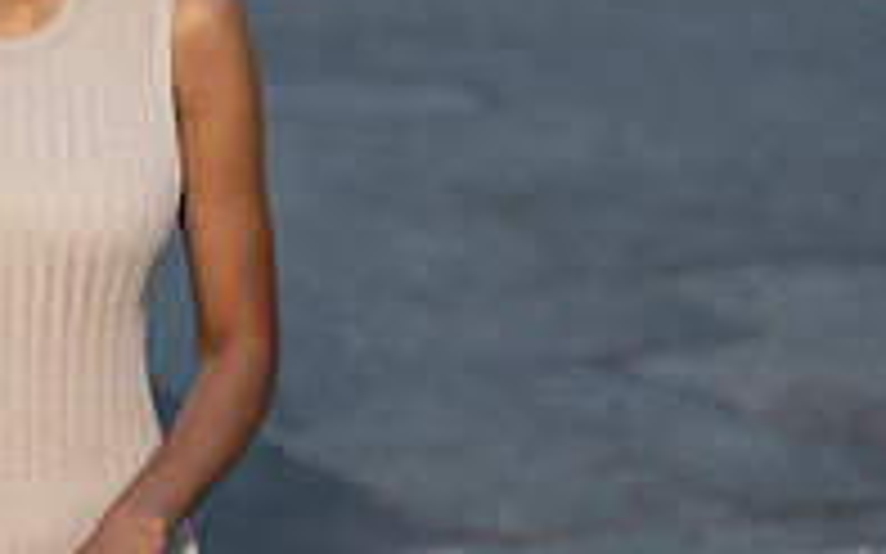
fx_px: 5431
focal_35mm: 225
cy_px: -196
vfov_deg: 5.8
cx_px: 148
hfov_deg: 9.3
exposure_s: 1/1250
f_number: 2.8
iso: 400
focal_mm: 75
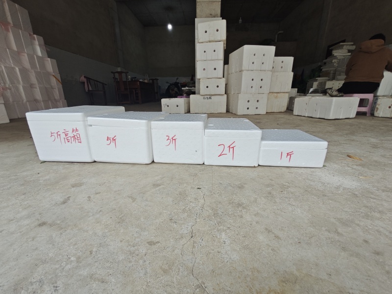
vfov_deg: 81.7
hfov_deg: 98.2
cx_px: 196
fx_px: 170
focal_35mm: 15
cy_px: 147
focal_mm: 1.91
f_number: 2.2
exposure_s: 1/65.7
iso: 50
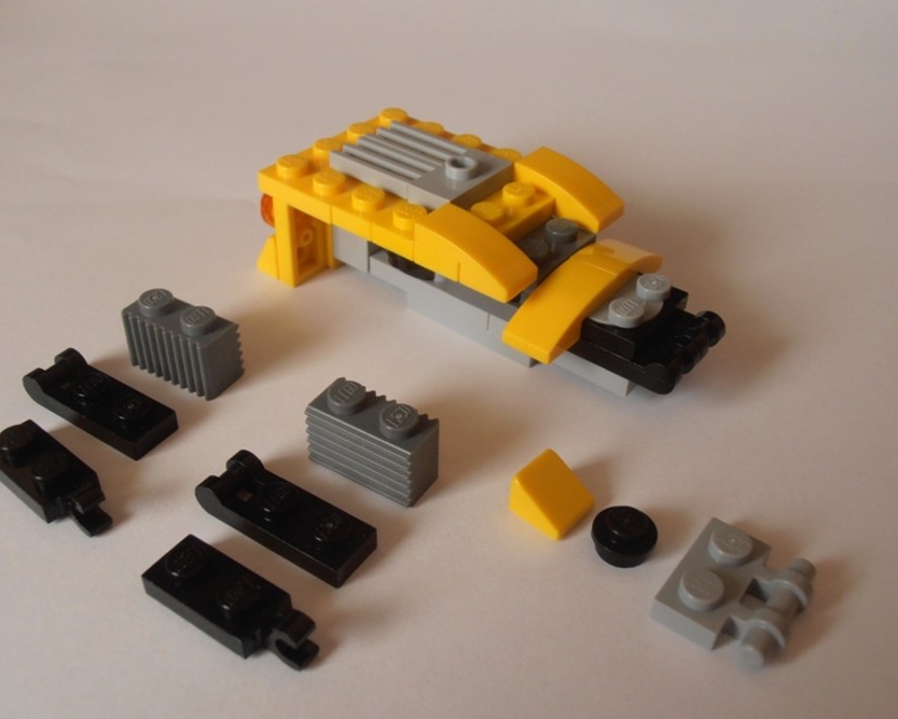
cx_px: 437
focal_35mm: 39
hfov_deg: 46.8
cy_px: 361
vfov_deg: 38.2
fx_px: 1037
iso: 125
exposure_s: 1/30
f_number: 3.9
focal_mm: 6.61
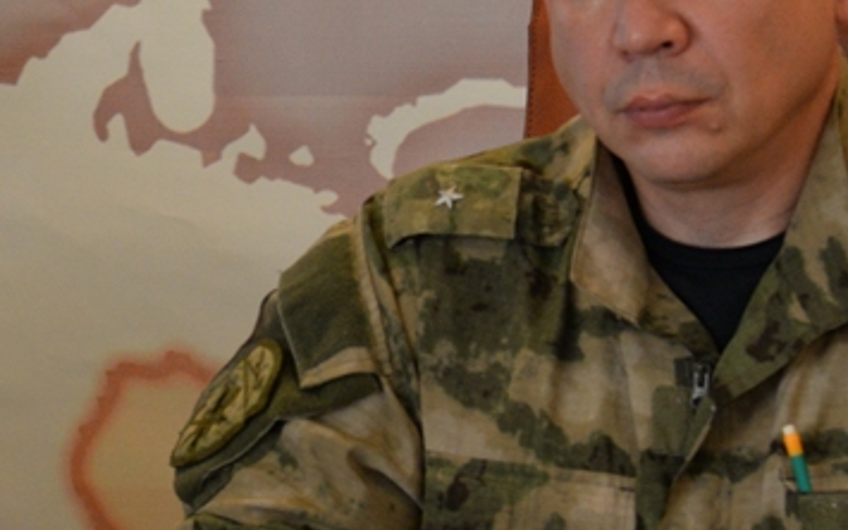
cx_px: 29
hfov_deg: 5.5
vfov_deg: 3.5
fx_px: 8760
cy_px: 124
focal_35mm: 379
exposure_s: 1/125
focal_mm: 110
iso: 2000
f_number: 5.6
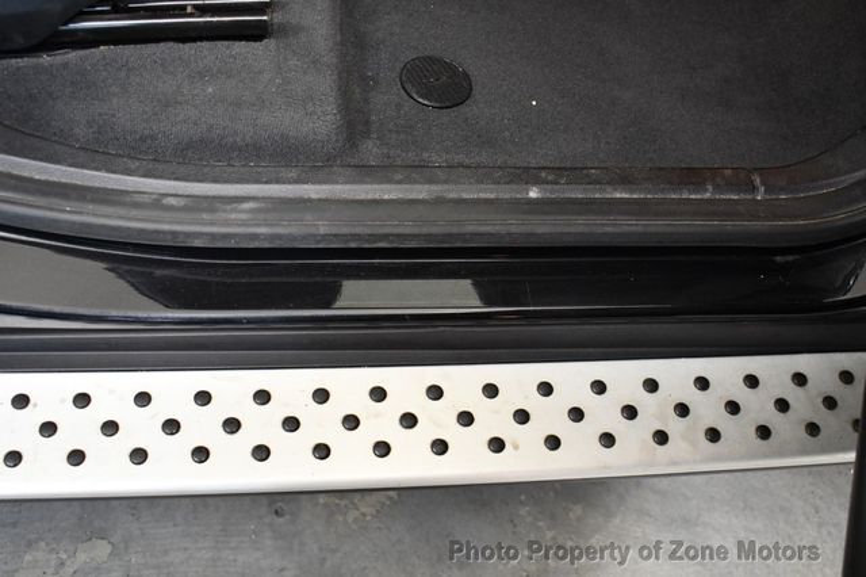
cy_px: 288
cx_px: 433
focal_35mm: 39
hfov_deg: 49.6
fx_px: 938
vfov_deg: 34.2
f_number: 4
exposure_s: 1/60
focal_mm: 26
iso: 3600
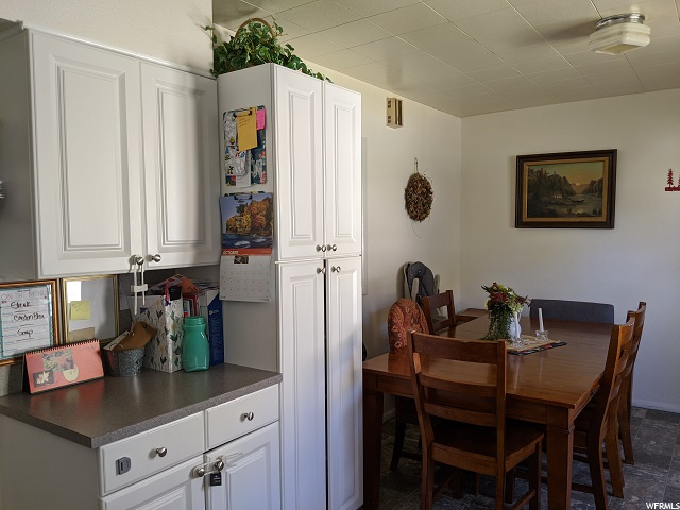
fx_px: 530
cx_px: 340
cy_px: 255
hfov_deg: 65.3
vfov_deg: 51.4
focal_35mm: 27
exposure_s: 1/46.4
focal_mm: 4.44
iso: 80
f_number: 1.8
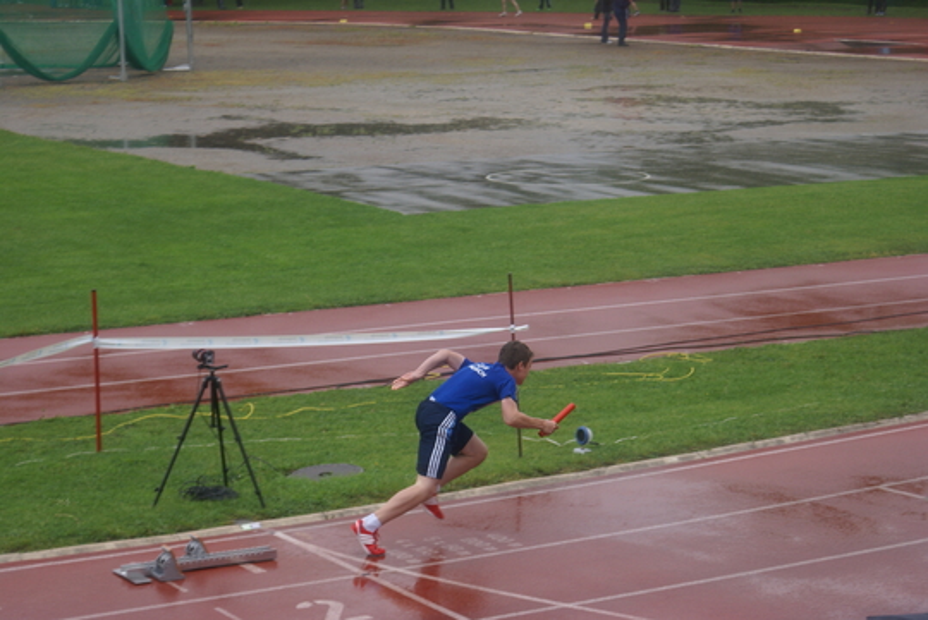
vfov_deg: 13.1
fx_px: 2709
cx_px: 464
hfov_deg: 19.4
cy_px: 310
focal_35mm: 105
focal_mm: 70
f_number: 5.6
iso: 160
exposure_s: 1/250
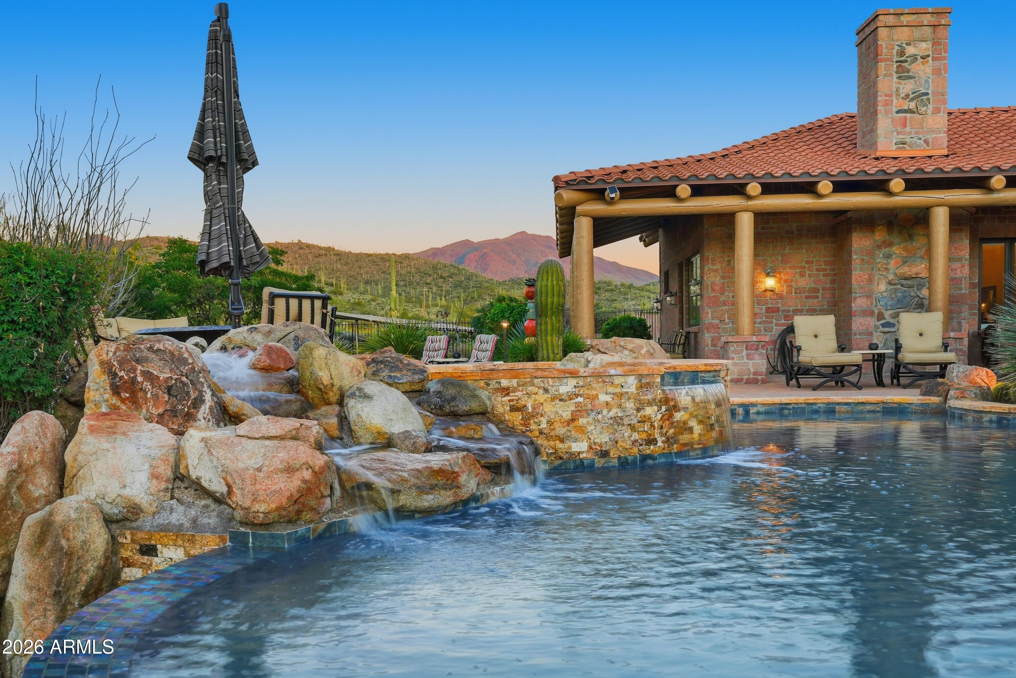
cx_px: 508
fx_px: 974
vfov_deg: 38.4
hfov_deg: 55.1
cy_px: 339
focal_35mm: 34
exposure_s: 1/125
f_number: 9
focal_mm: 34.5
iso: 100
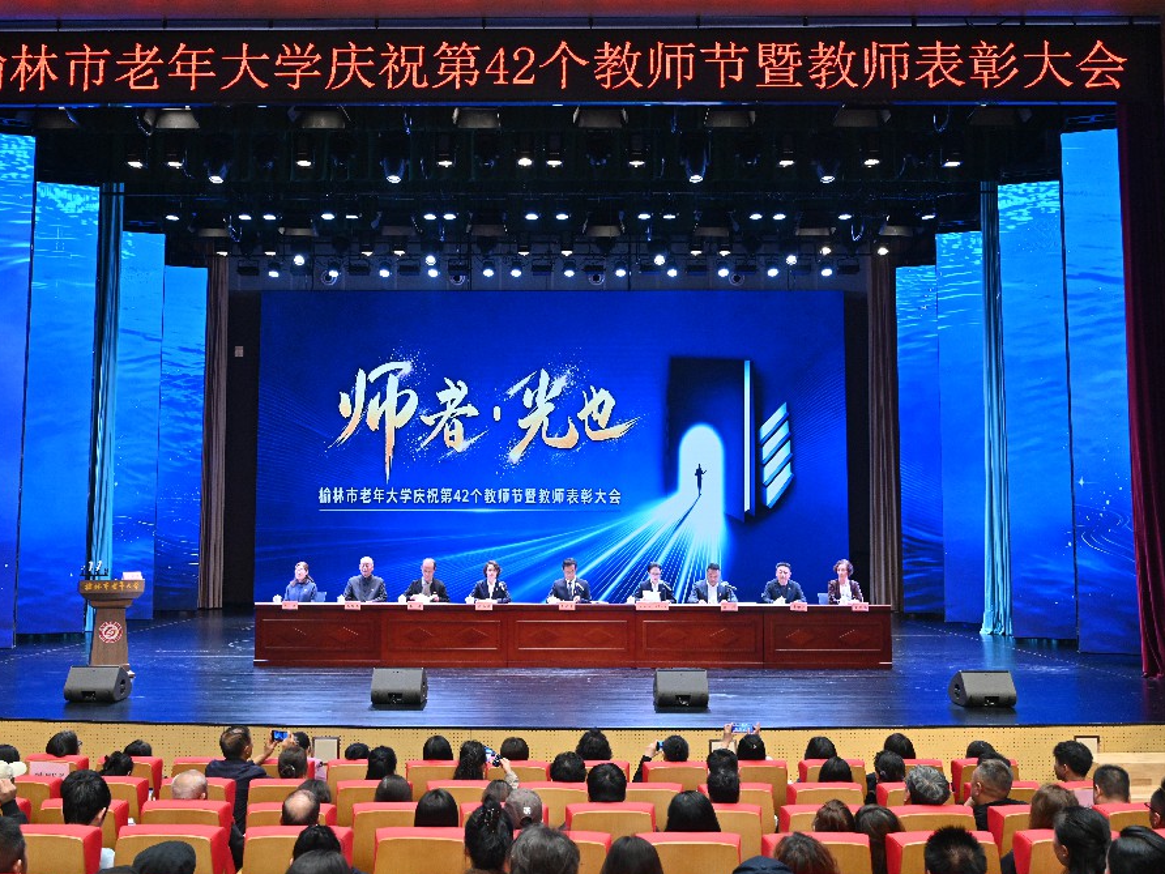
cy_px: 436
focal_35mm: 33
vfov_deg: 43.5
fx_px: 1096
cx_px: 546
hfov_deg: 56.0
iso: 2000
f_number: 7.1
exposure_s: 1/80
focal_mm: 29.5
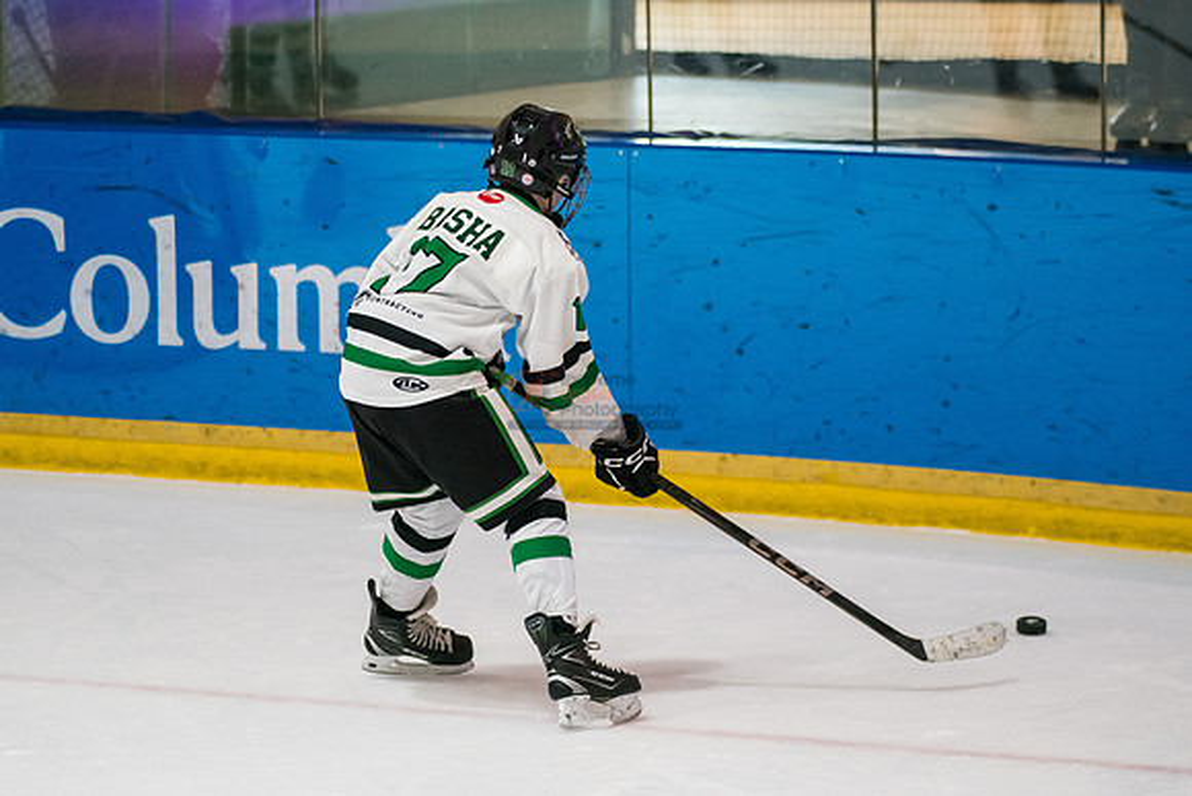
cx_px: 596
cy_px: 398
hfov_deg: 11.4
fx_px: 5961
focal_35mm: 180
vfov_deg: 7.6
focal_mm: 120
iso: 3200
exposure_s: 1/1000
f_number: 3.2
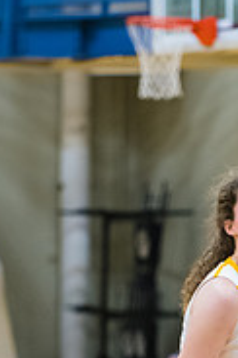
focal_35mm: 450
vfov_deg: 4.6
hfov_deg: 3.1
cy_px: 368
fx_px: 4462
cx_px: 236
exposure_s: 1/400
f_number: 2.8
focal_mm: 122
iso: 3200
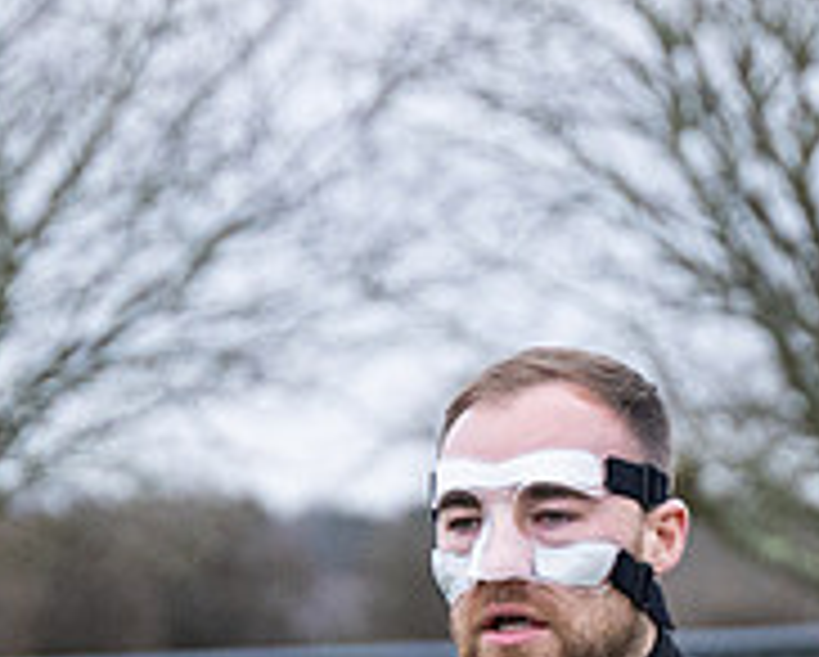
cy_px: 999
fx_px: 12424
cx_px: 560
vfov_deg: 3.0
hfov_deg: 3.8
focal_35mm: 512
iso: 1000
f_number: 4.5
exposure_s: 1/1250
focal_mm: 98
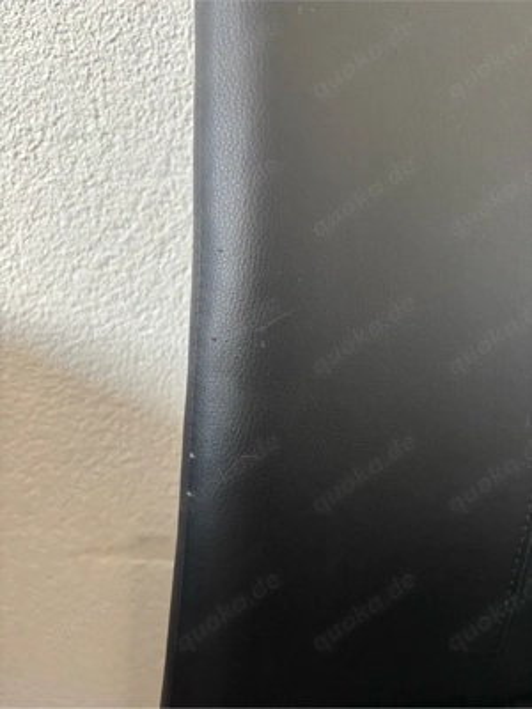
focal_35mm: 26
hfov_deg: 53.1
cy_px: 354
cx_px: 266
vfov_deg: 67.3
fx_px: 533
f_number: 1.6
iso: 320
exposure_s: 1/60
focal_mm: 5.96
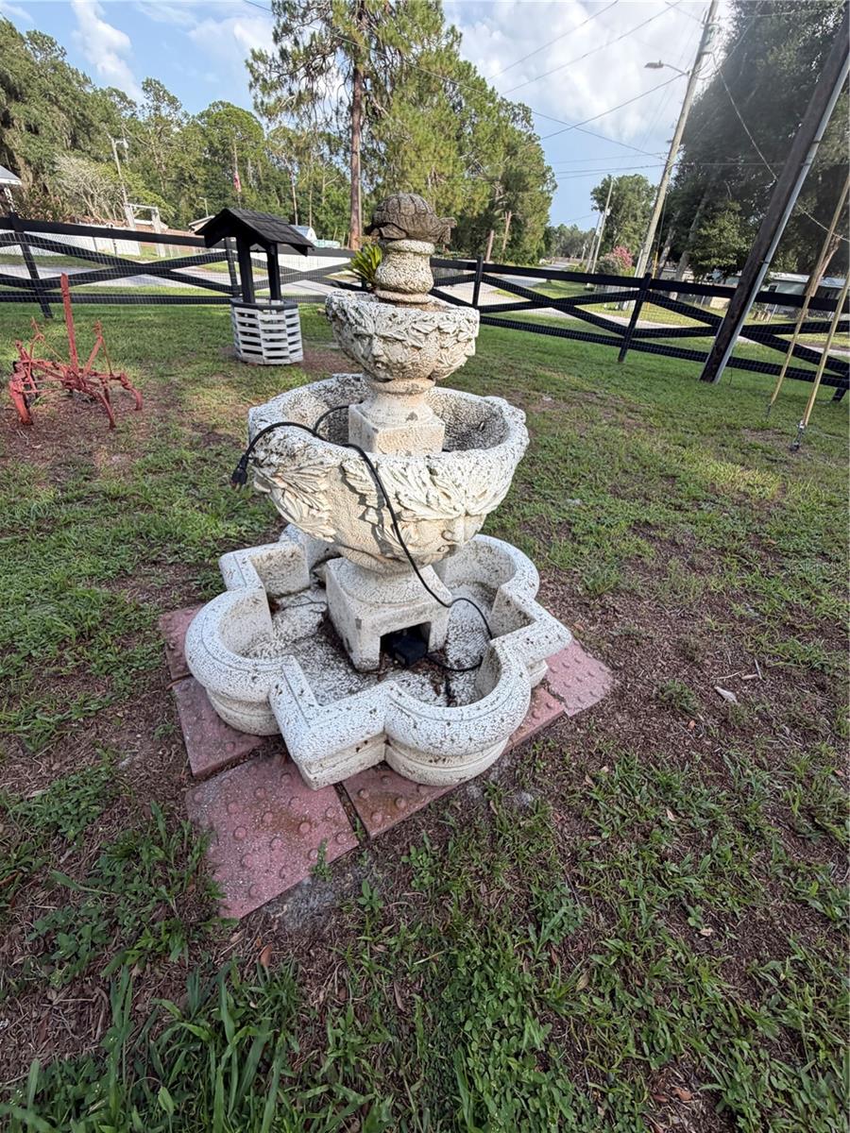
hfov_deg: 85.7
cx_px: 425
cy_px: 566
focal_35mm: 14
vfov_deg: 102.1
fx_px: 458
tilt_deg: -33.7
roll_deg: -6.7
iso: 40
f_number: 2.2
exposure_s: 1/502
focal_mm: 2.22
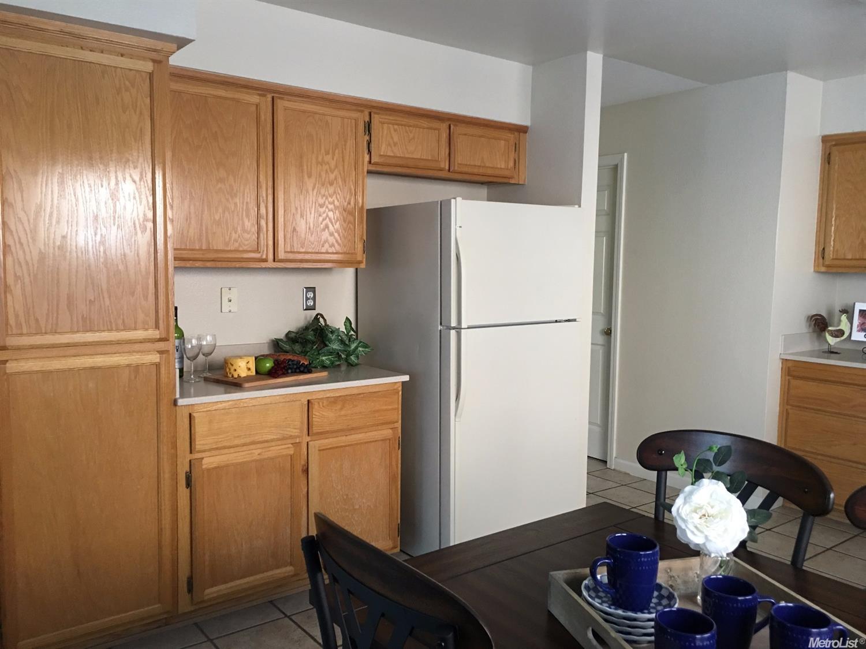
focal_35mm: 29
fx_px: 725
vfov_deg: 48.2
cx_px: 433
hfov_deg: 61.7
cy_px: 324
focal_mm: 4.15
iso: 64
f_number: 2.2
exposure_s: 1/15
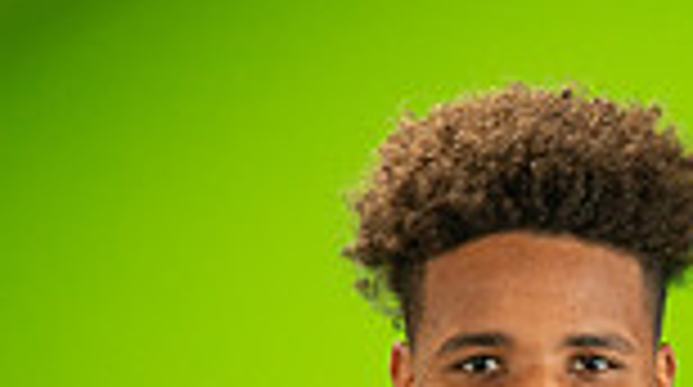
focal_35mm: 163
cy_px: 763
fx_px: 2990
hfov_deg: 13.2
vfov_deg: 7.1
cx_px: 465
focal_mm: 28
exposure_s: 1/60
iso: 800
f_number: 20
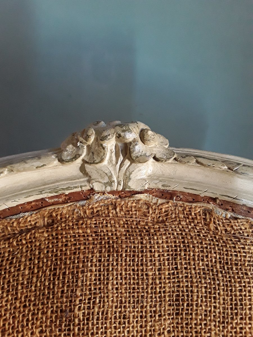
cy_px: 168
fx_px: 263
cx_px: 126
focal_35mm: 27
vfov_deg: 65.3
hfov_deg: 51.4
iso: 200
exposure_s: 1/33
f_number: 1.9
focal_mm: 2.91
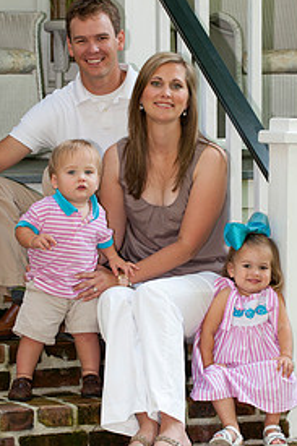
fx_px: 2354
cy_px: 256
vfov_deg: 10.8
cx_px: 145
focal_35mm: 190
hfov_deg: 7.2
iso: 250
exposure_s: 1/100
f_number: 5
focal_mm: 116
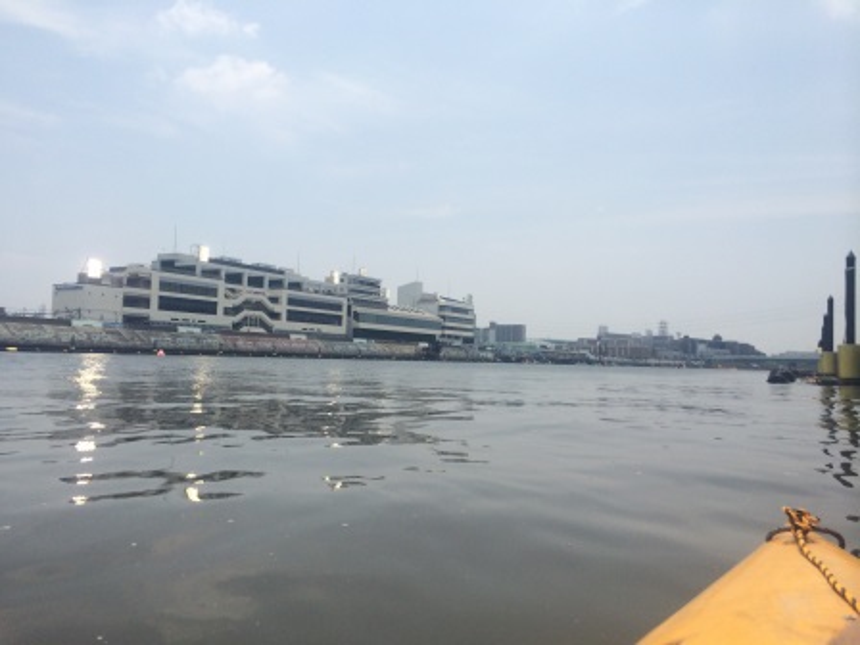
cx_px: 430
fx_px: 745
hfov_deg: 60.0
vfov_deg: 46.8
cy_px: 322
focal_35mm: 30
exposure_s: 1/4566
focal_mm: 4.12
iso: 40
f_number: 2.2
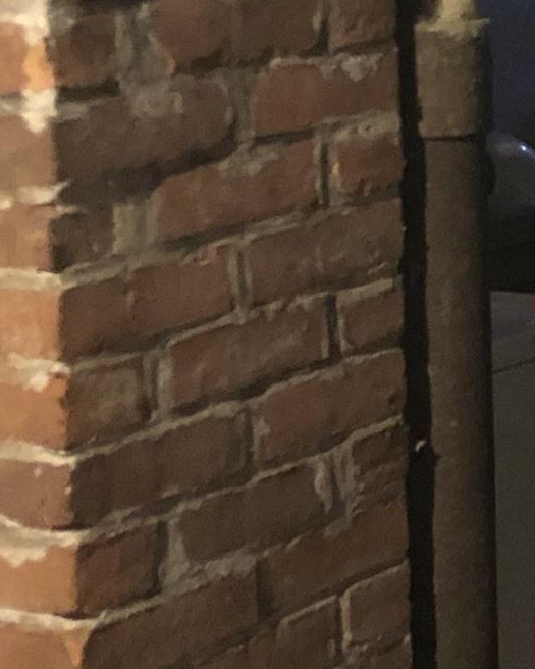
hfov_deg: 11.1
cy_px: 132
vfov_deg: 14.9
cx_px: 999
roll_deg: +0.5
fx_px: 2533
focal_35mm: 128
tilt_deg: -6.8
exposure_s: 1/4
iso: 250
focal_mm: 4
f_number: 1.8
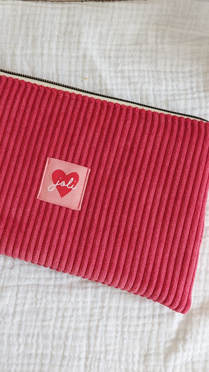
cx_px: 65
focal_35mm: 33
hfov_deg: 35.2
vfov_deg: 59.5
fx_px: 325
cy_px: 177
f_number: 1.8
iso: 64
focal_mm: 5.23
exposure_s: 1/60
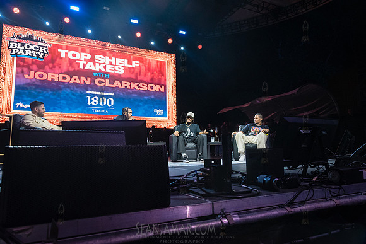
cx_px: 183
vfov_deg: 53.2
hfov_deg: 73.7
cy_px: 122
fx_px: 244
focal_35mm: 24
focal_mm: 24
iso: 5000
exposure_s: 1/1000
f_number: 4
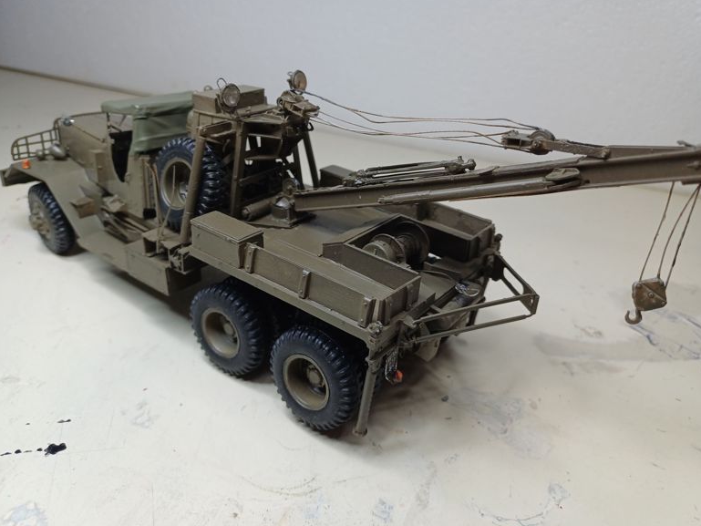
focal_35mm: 26
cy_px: 267
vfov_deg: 53.1
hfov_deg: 67.3
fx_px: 527
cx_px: 361
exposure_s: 1/50
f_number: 1.8
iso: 50
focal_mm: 4.65
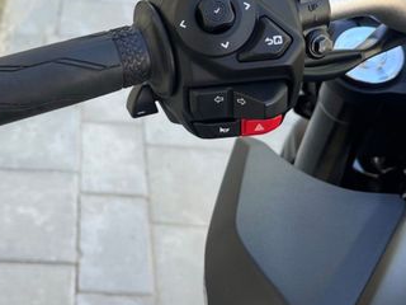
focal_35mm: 52
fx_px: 610
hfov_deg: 36.0
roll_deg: -4.3
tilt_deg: -34.8
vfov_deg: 27.6
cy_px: 71
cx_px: 102
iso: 40
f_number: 1.6
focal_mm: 5.1
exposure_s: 1/158
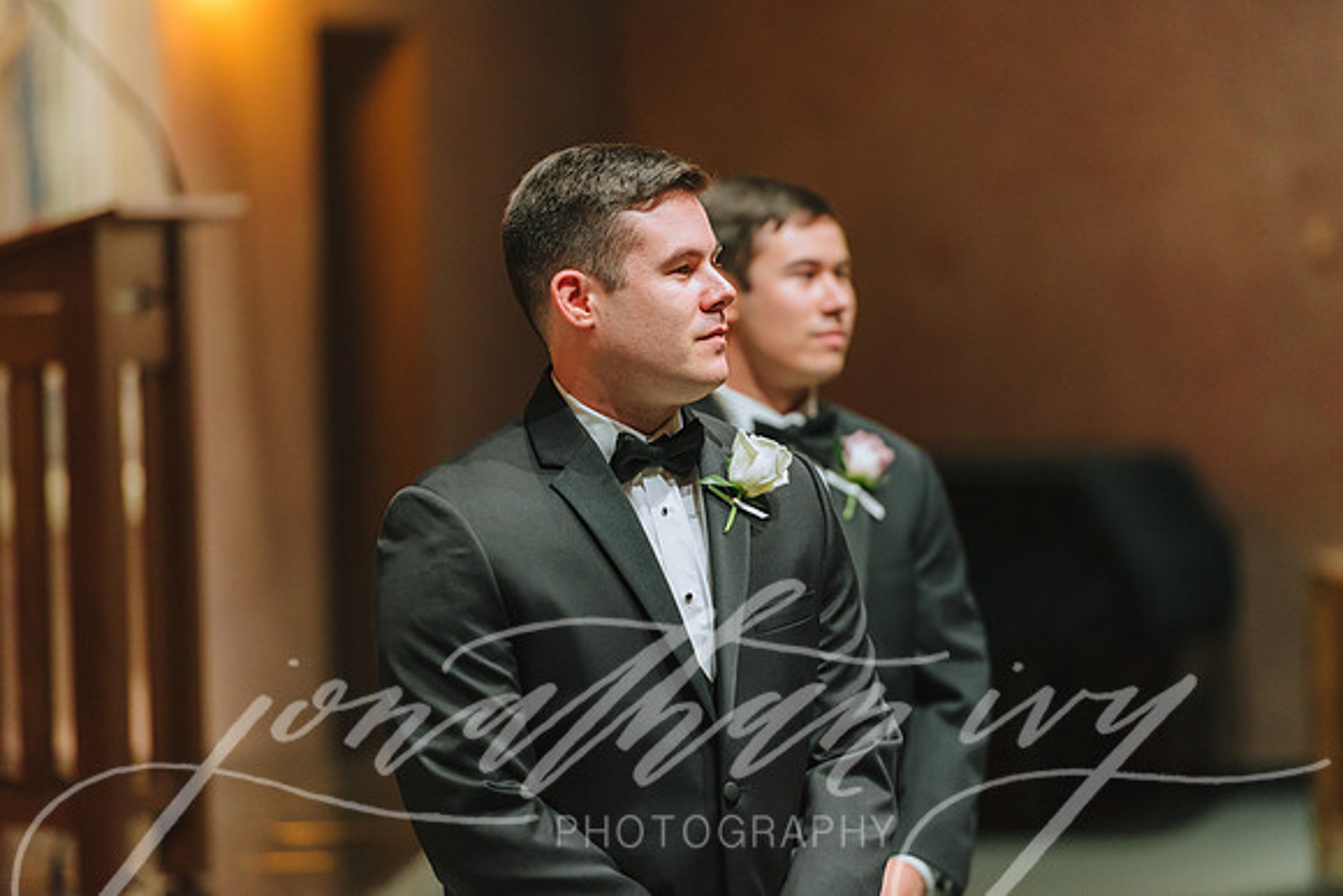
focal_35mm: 200
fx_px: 7463
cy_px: 448
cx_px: 672
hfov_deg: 10.3
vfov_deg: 6.9
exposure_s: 1/200
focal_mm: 200
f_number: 2.8
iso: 4000
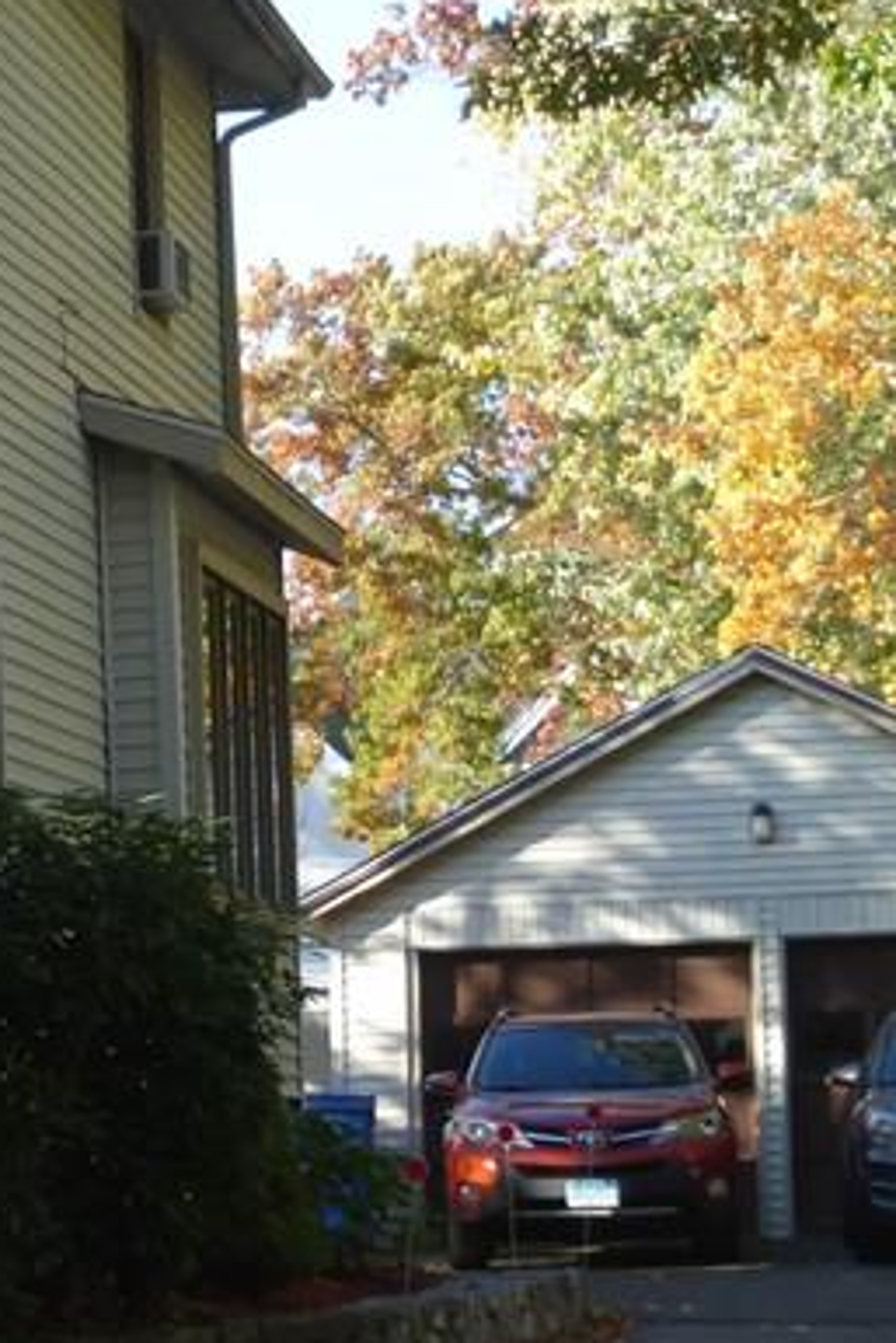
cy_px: 370
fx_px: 5259
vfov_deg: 14.5
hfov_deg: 9.5
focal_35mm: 141
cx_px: -467
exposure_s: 1/160
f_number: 4.4
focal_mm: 9
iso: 100
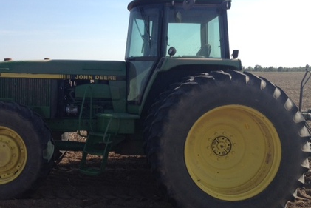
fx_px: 406
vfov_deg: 28.7
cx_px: 124
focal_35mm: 47
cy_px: 95
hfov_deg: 41.7
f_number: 2.4
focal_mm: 4.28
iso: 50
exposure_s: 1/1314
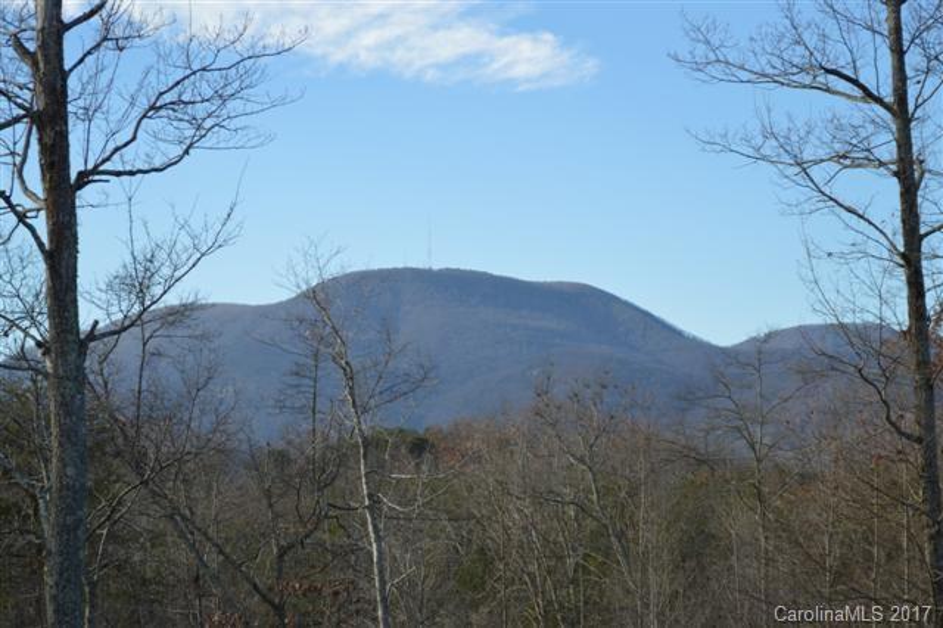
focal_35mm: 82
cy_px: 314
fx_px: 2160
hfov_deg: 24.6
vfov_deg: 16.5
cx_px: 472
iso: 100
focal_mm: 55
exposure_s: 1/160
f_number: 6.3
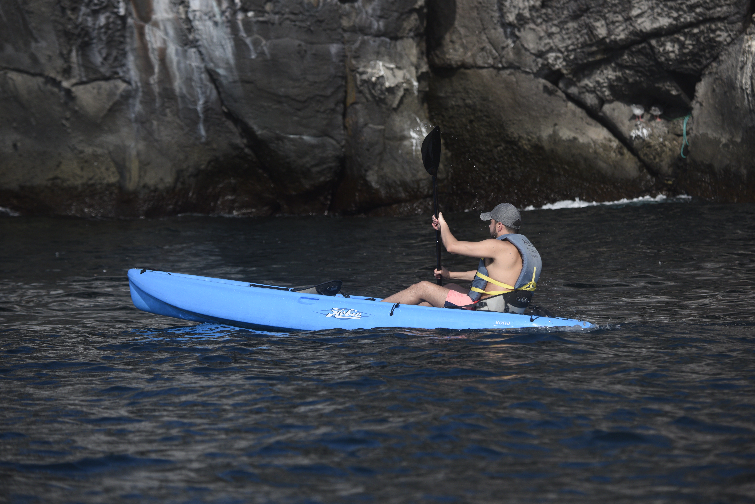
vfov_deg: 6.9
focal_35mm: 200
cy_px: 252
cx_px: 378
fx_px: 4196
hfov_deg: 10.3
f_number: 5.6
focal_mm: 200
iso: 160
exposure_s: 1/800
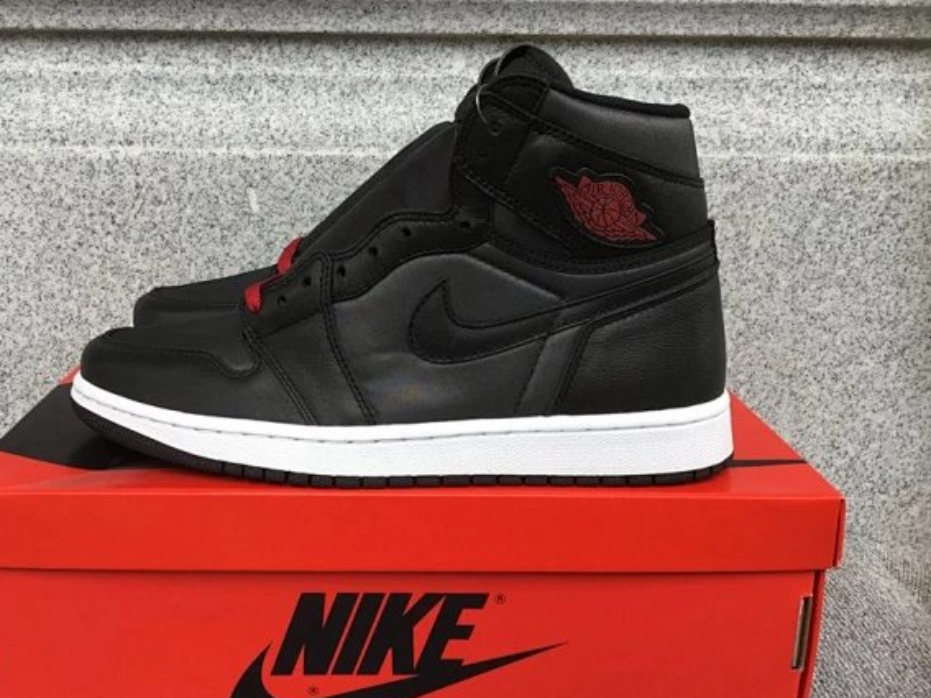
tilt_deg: -15.8
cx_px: 409
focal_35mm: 35
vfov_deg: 40.7
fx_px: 941
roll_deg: +0.0
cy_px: 368
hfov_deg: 52.5
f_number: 2.4
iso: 32
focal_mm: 3.3
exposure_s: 1/100
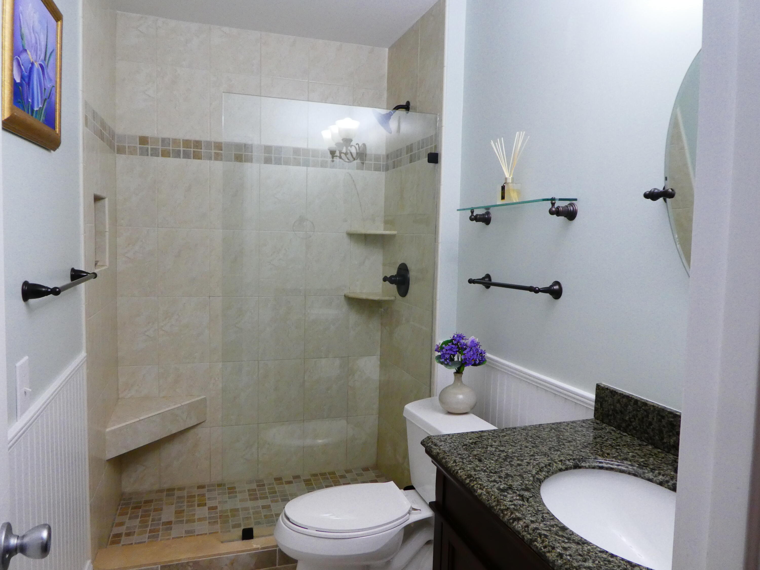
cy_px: 285
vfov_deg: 56.8
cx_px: 380
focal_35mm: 24
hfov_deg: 71.6
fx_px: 527
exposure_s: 1/60
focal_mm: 4.3
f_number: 3.3
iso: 320
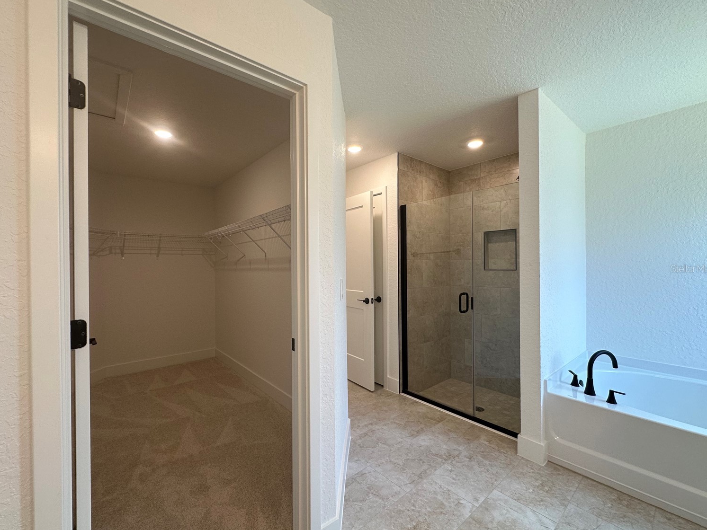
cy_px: 268
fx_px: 306
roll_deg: +0.4
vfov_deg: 81.8
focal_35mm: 15
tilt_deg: -0.1
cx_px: 337
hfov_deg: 98.1
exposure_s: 1/120
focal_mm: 2.22
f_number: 2.2
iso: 125
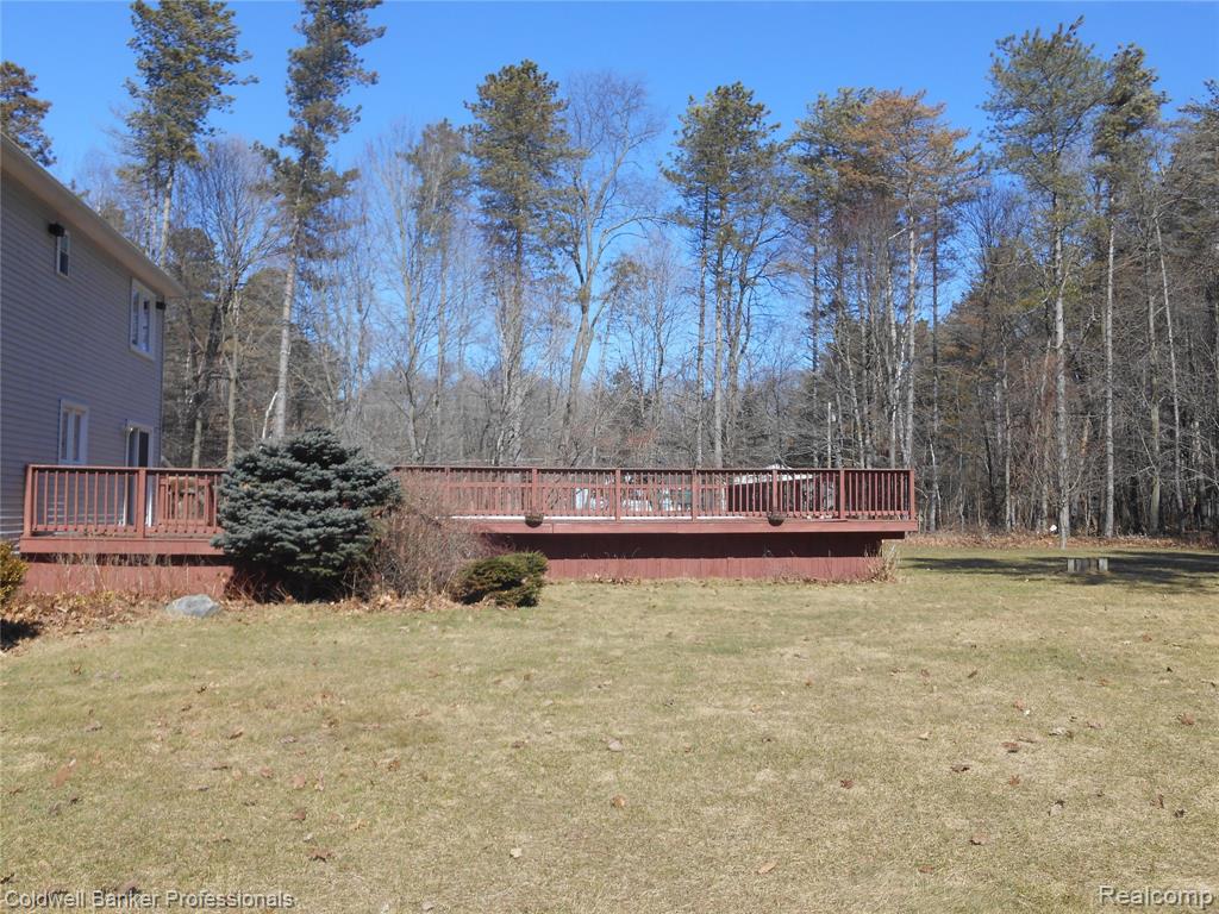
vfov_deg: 45.4
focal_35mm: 31
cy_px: 457
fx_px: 1092
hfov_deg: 58.4
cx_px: 610
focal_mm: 5.5
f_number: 3.6
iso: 80
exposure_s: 1/640
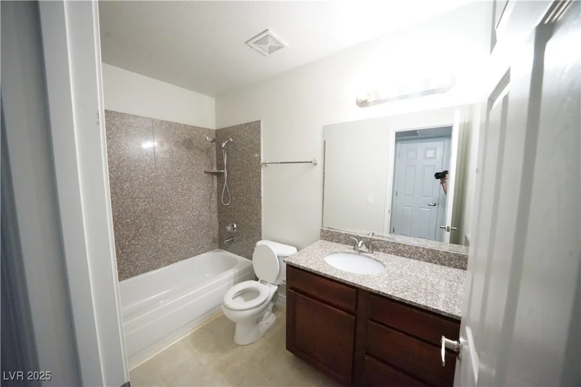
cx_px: 290
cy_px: 194
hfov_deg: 112.6
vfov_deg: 90.0
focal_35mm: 12
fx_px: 194
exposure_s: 1/200
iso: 16000
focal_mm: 12
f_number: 9
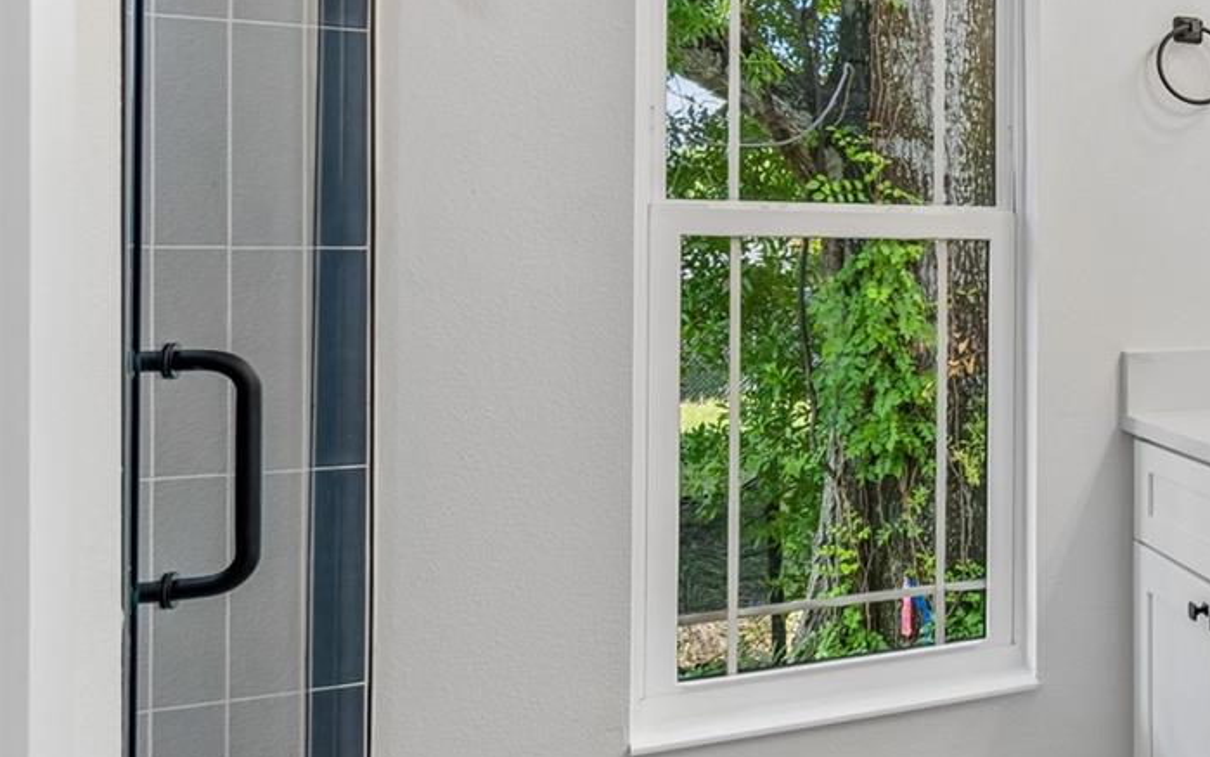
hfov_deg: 42.8
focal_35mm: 35
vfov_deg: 35.5
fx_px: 1154
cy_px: 194
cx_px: 1340
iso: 100
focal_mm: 10
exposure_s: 1/100
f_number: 4.5
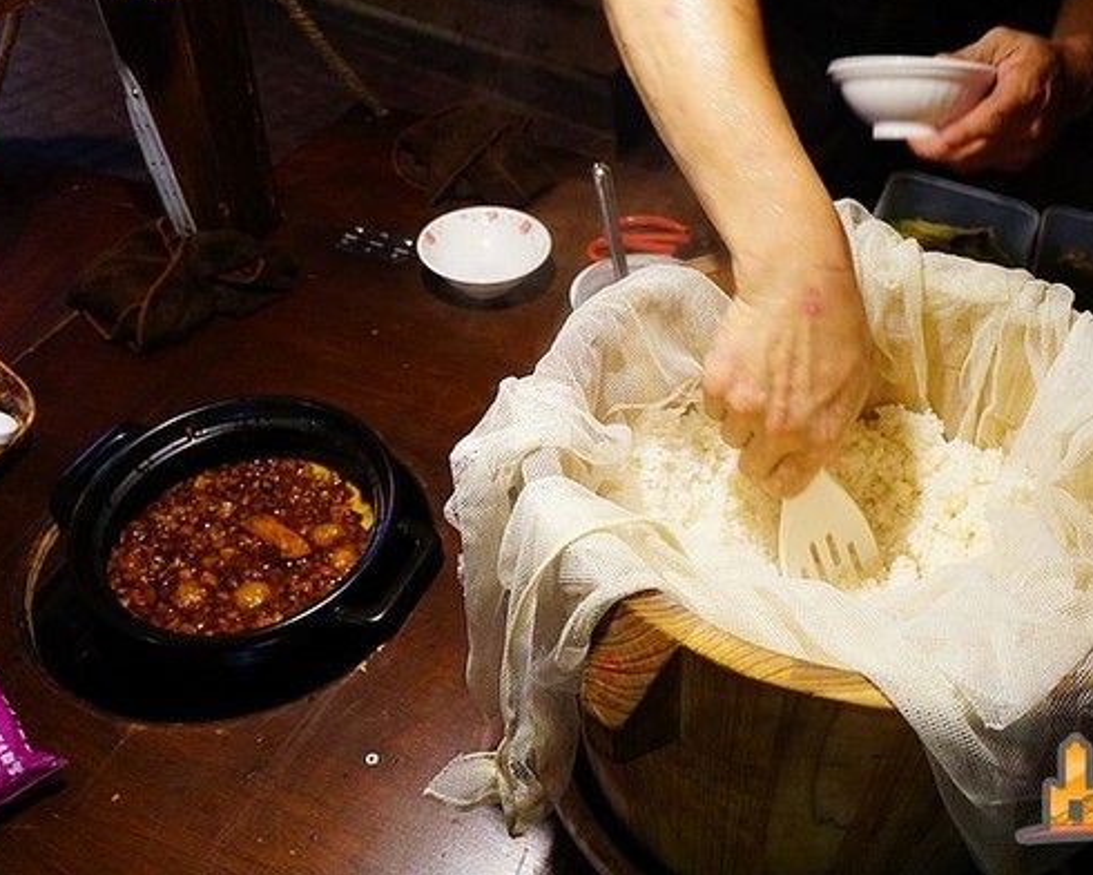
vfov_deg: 47.1
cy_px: 431
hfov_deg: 56.9
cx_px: 638
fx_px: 1003
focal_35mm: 31
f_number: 4
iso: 3200
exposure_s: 1/60
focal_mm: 18
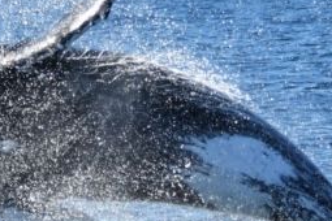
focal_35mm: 660
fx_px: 6086
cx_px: 125
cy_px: 106
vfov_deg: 2.1
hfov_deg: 3.1
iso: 1400
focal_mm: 210
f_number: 5.3
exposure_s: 1/8000
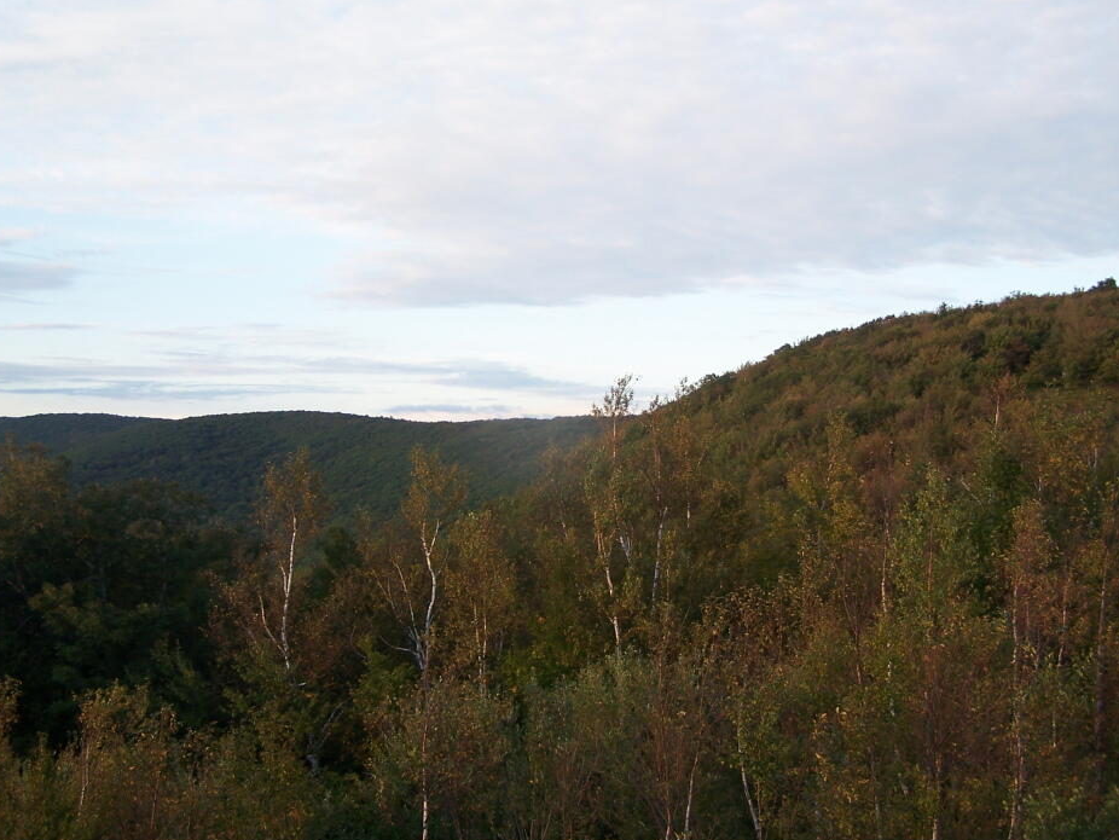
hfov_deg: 44.8
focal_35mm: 42
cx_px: 566
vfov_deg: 34.4
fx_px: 1358
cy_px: 423
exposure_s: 1/125
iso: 80
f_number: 2.8
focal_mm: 6.3
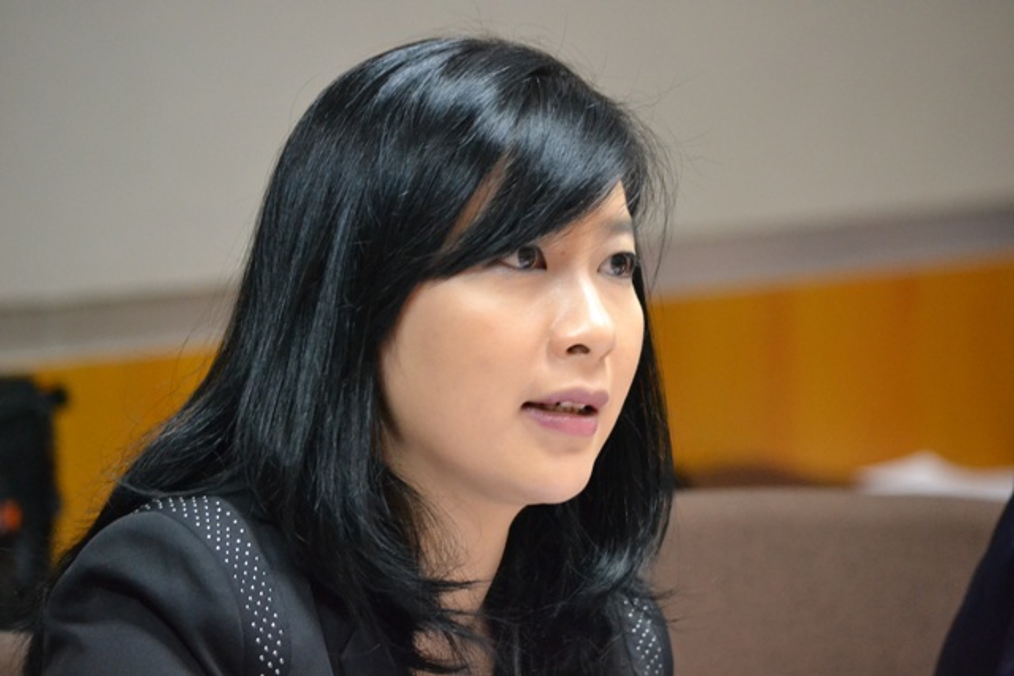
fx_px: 7184
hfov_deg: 8.1
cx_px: 507
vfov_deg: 5.4
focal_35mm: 255
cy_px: 338
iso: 3200
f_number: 5
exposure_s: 1/50
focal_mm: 170
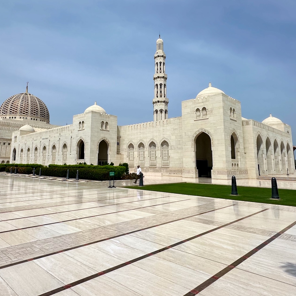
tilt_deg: +9.7
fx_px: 242
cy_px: 126
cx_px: 125
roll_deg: -0.6
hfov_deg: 62.6
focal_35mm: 25
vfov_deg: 62.6
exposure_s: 1/6897
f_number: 2.2
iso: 50
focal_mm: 2.22
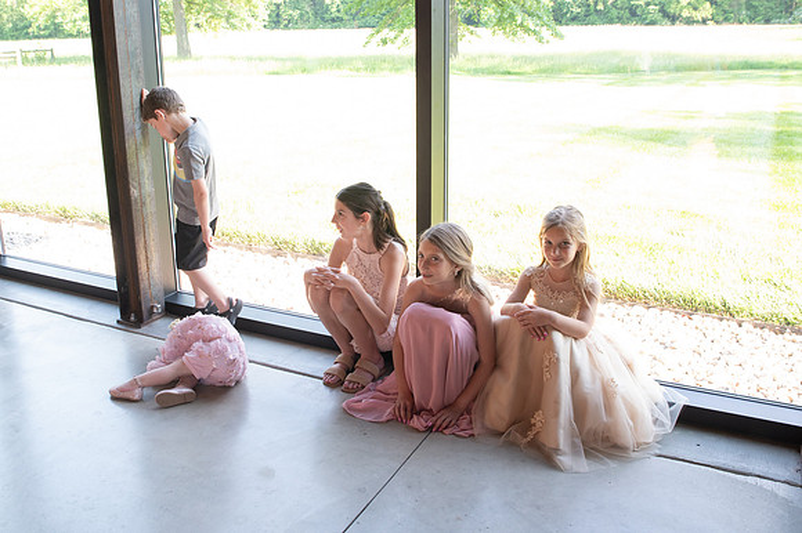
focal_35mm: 33
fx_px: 738
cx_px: 346
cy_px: 235
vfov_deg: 39.7
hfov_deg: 56.8
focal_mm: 24
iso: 1000
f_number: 5
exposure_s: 1/125
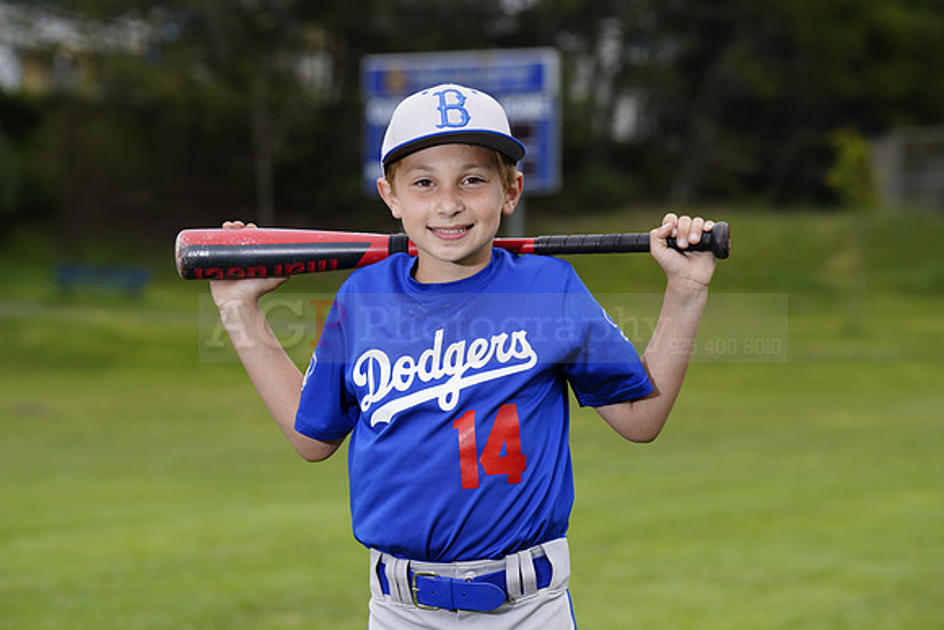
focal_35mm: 151
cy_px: 315
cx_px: 472
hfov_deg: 13.6
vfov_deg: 9.1
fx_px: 3960
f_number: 6.3
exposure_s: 1/250
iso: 100
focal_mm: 151
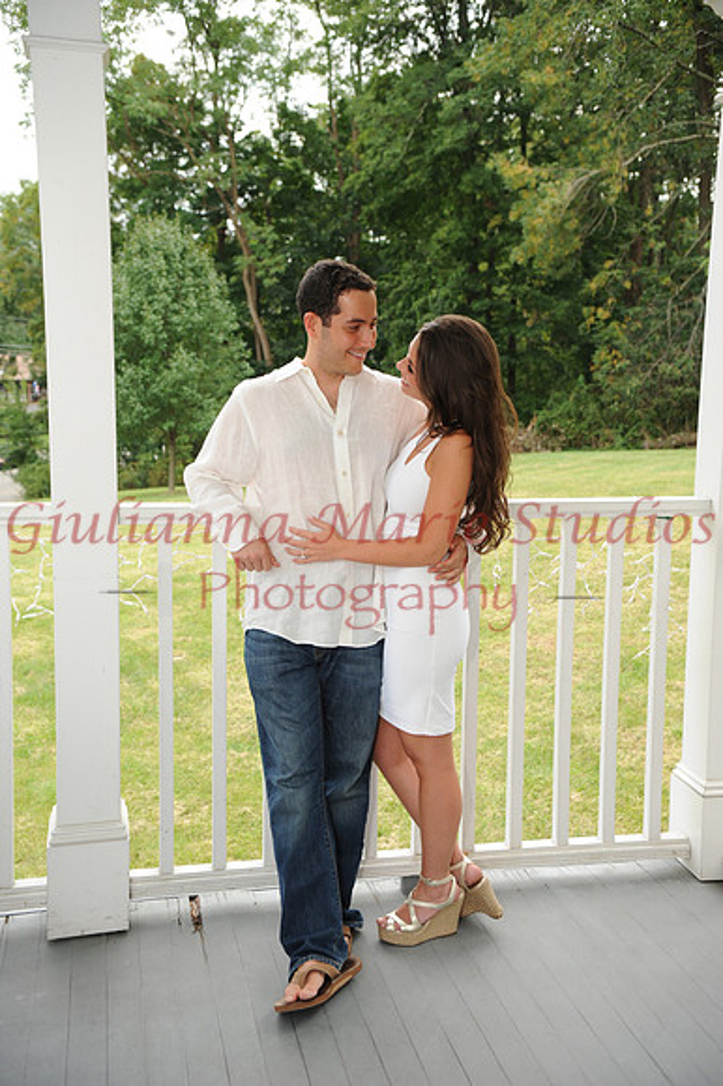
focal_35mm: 40
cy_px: 543
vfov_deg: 48.5
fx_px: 1206
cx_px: 362
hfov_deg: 33.4
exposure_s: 1/125
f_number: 5.6
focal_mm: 40
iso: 500
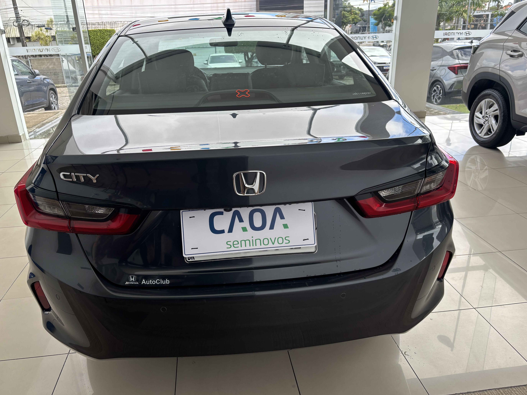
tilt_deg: -21.3
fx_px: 411
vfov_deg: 51.3
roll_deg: +2.2
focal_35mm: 27
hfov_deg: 65.3
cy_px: 192
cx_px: 258
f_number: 1.6
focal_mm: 5.96
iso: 50
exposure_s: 1/439
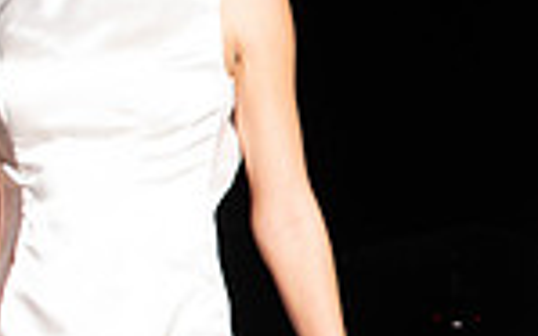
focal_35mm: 278
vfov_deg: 4.7
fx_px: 4075
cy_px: 423
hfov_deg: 7.4
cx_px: 950
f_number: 6.3
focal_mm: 70
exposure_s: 1/200
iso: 1000
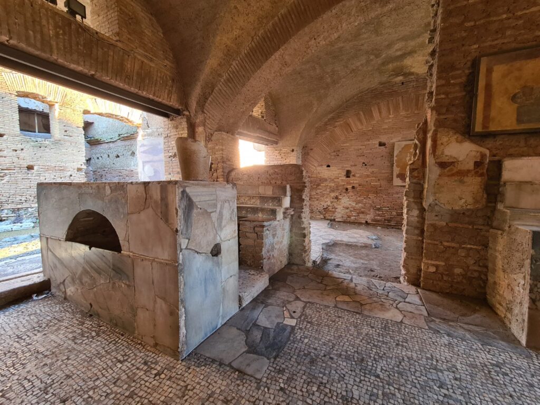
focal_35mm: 13
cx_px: 270
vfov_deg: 89.9
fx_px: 203
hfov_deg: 106.2
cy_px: 202
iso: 320
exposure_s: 1/50
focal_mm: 2.2
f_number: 2.2
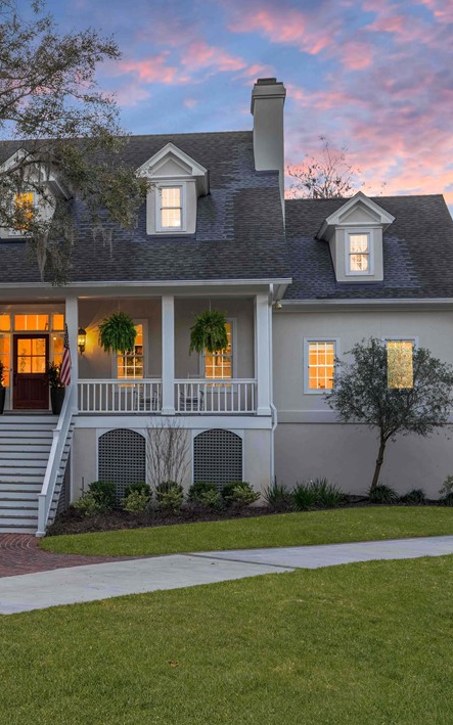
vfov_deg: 38.2
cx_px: 37
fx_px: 1047
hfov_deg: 23.7
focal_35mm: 53
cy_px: 362
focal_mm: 34
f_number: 7.1
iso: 200
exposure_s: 1/60
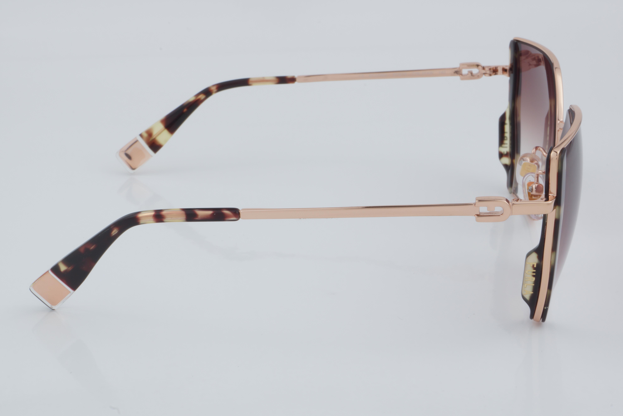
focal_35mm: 75
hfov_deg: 27.0
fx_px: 1298
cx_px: 312
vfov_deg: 18.2
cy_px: 208
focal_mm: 50
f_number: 32
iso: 100
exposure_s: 1/4
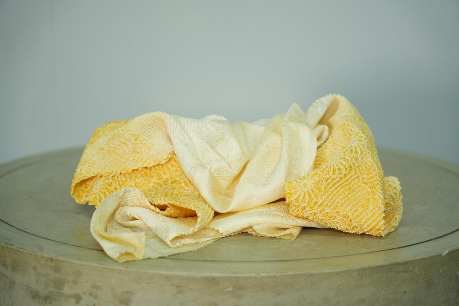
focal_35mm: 84
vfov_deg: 16.3
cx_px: 230
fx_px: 1071
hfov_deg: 24.2
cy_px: 153
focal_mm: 84
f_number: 4
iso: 500
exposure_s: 1/100
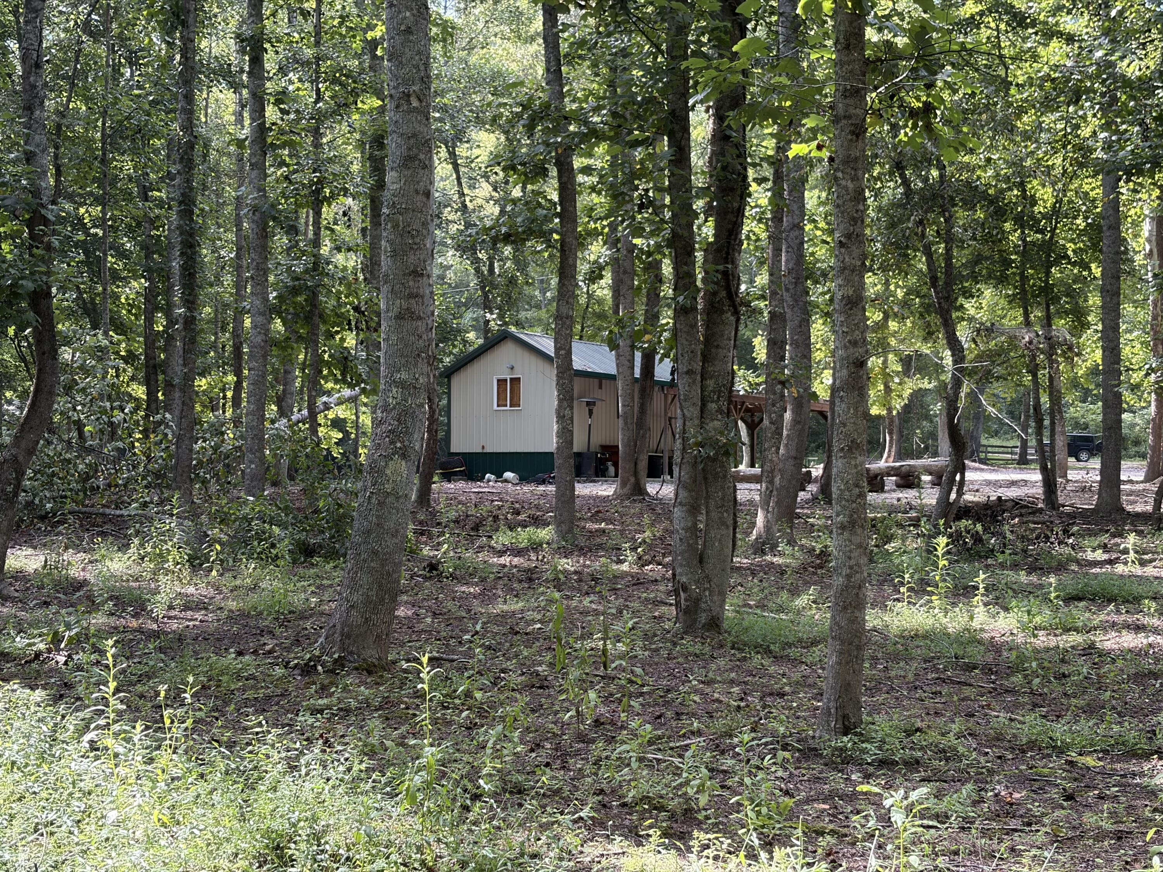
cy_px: 436
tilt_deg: +2.0
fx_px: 1747
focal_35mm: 52
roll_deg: +0.1
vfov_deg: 28.0
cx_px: 582
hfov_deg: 36.8
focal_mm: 5.96
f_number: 1.6
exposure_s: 1/144
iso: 40
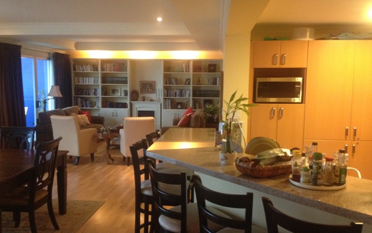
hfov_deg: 51.5
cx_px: 185
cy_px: 120
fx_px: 385
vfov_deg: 33.6
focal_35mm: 38
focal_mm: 4.28
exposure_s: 1/20
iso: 400
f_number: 2.4
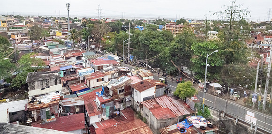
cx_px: 136
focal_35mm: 26
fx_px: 181
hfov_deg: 73.7
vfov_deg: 40.0
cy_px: 43
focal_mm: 24
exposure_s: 1/1000
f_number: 8
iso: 7200
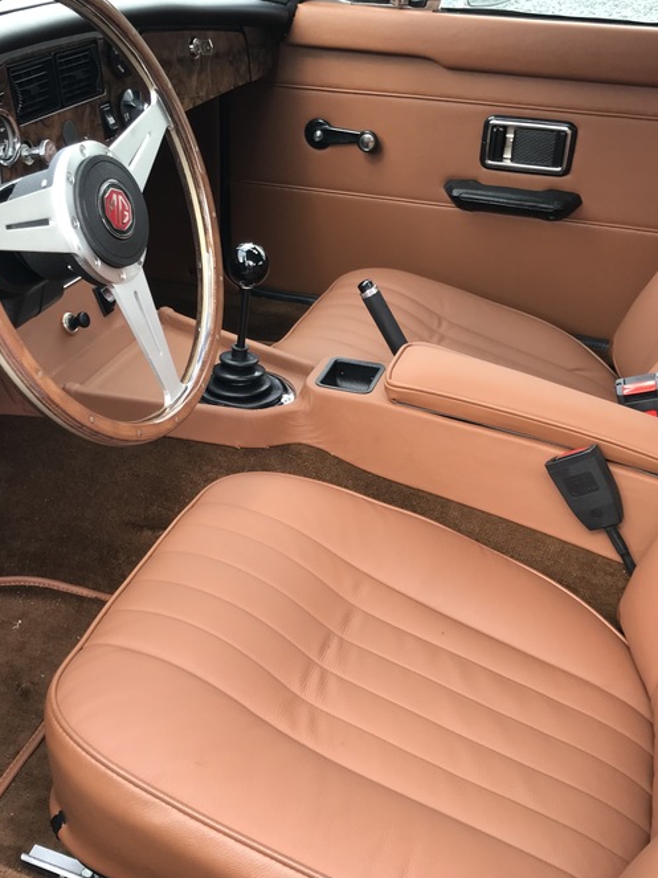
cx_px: 246
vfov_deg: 49.0
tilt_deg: -30.5
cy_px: 442
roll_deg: +1.6
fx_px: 963
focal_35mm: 38
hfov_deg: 37.5
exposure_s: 1/101
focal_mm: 3.99
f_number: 1.8
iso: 20
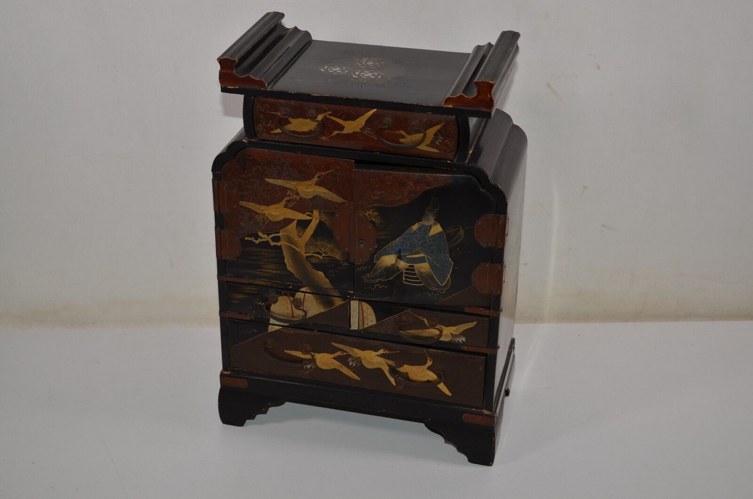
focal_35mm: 60
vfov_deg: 22.5
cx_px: 376
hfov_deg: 33.5
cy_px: 250
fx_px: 1252
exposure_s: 1/200
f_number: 5.3
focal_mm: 40
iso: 100
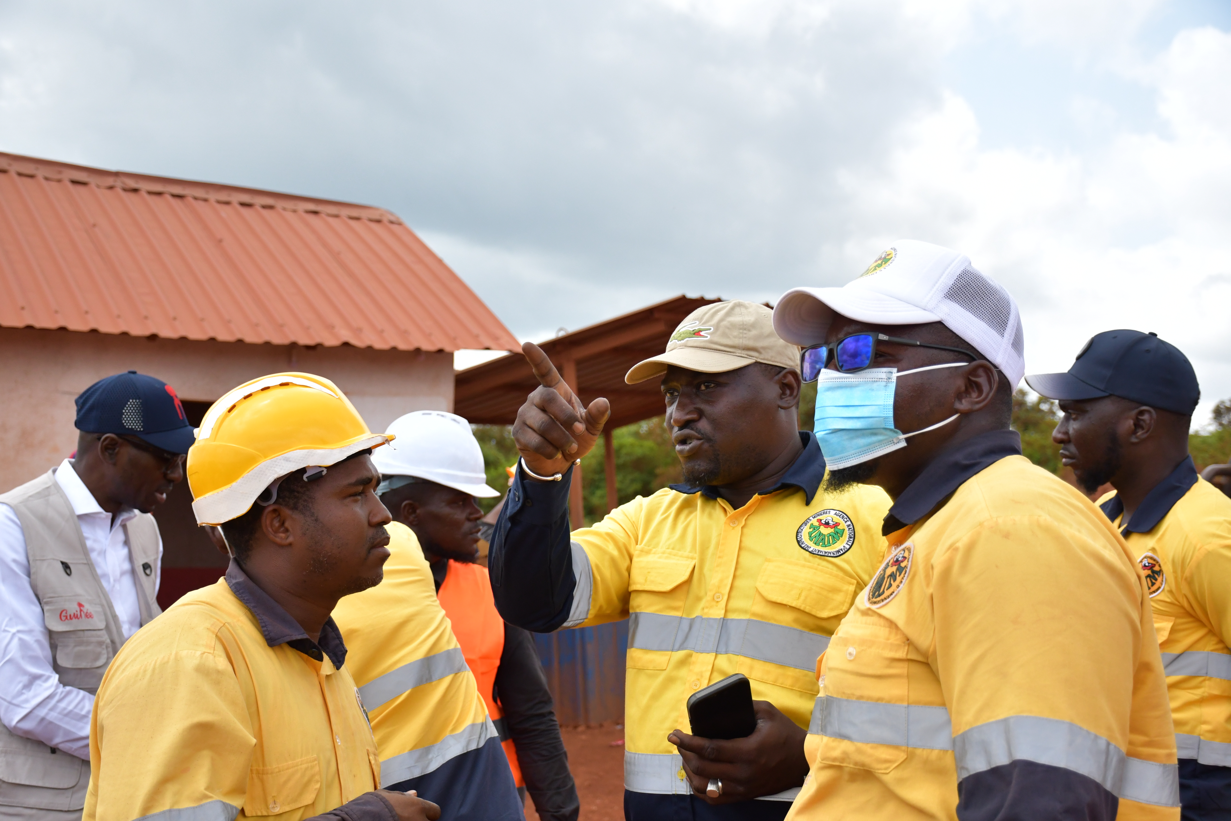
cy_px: 410
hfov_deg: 41.1
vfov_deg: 28.1
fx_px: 1641
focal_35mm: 48
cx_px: 616
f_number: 4
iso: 1000
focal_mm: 32
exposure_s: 1/4000
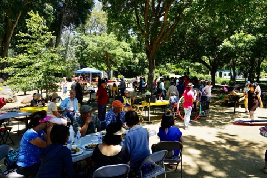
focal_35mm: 24
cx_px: 134
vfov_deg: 53.1
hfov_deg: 73.7
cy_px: 89
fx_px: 178
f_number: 8
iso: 100
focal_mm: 24
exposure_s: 1/100
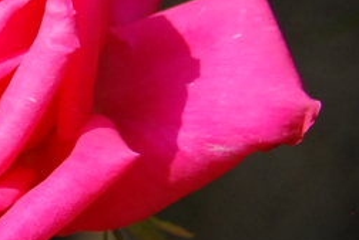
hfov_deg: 2.8
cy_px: 95
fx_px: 7368
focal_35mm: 738
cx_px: -16
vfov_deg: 1.9
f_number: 5.6
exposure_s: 1/2000
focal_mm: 155
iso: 800
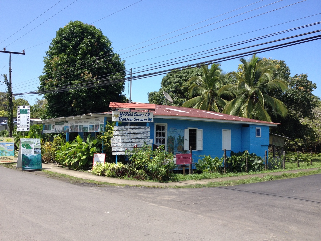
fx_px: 325
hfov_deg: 52.6
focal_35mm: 35
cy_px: 120
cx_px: 160
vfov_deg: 40.7
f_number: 2.4
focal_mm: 4.28
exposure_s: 1/1104
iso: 50
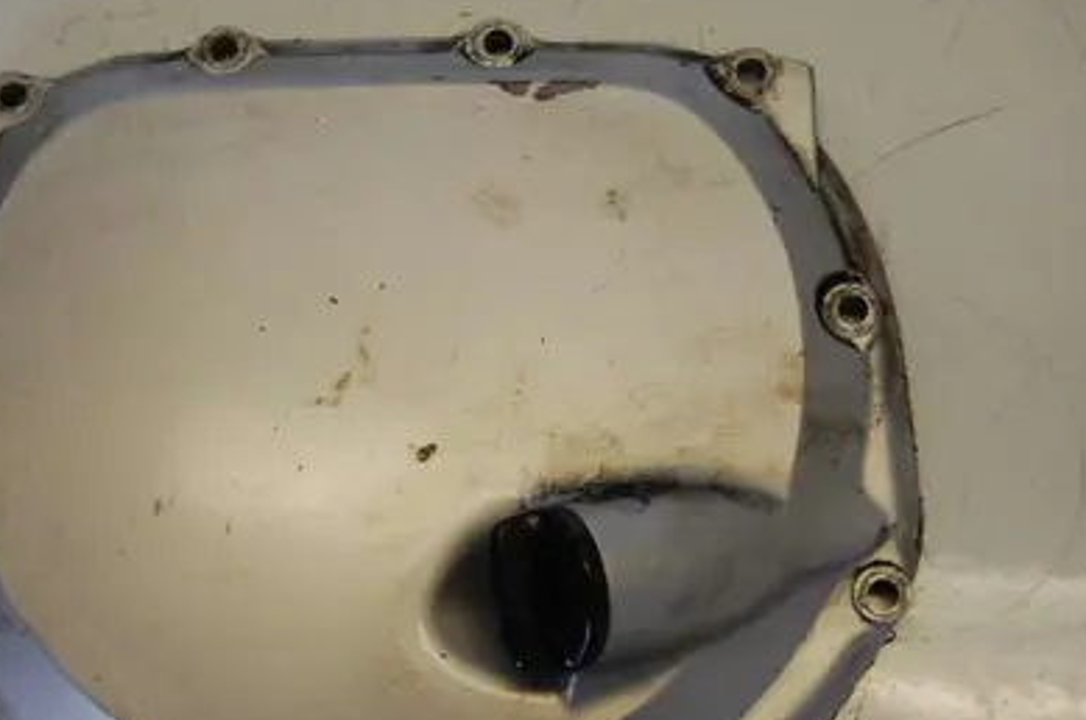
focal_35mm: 67
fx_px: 2018
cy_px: 483
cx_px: 381
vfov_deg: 20.2
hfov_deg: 30.0
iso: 400
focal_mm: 32
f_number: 5.6
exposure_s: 1/125
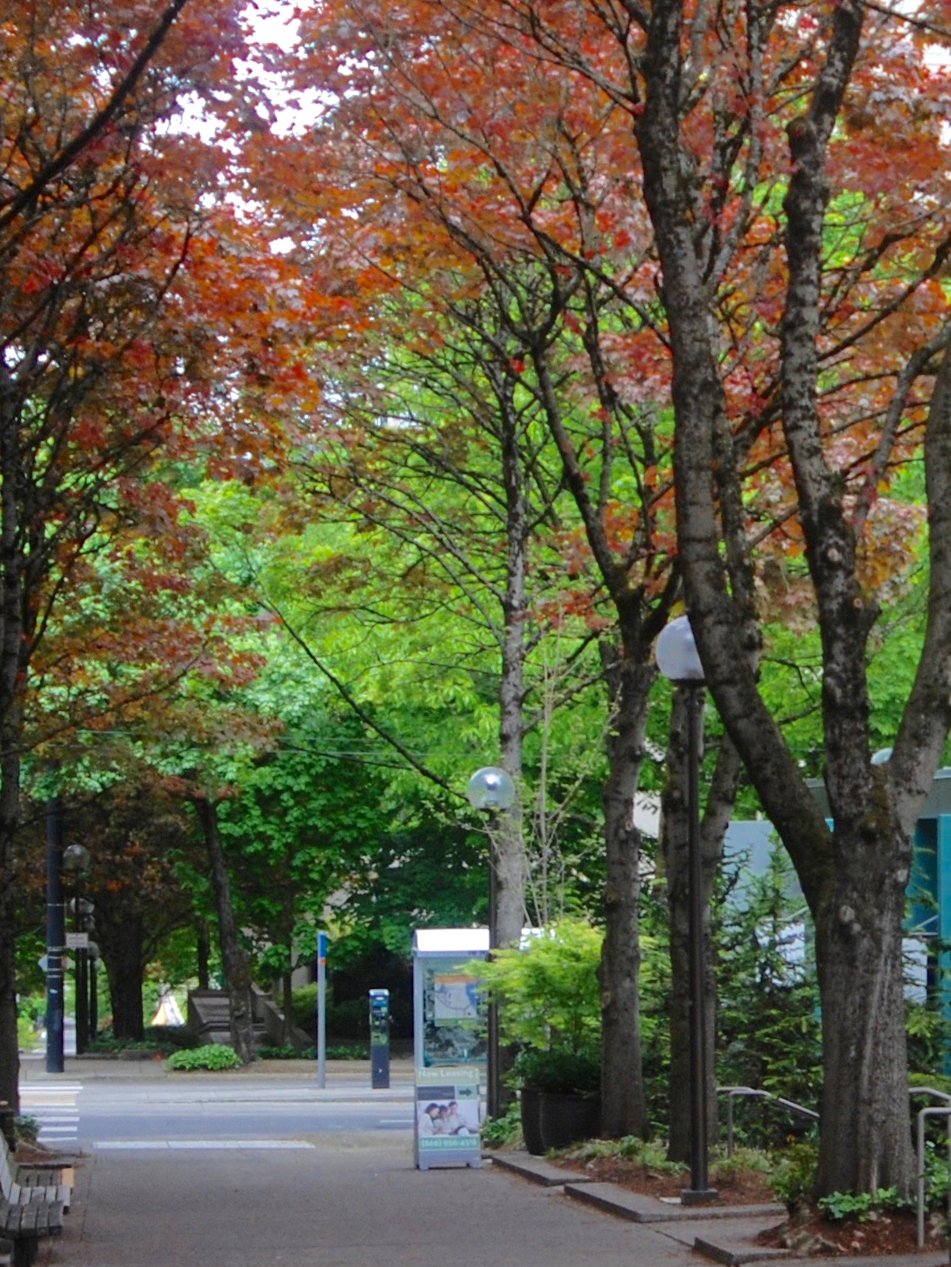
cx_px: 1139
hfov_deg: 13.6
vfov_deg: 18.5
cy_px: 725
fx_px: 3882
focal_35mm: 106
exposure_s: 1/400
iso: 200
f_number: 3.5
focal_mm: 28
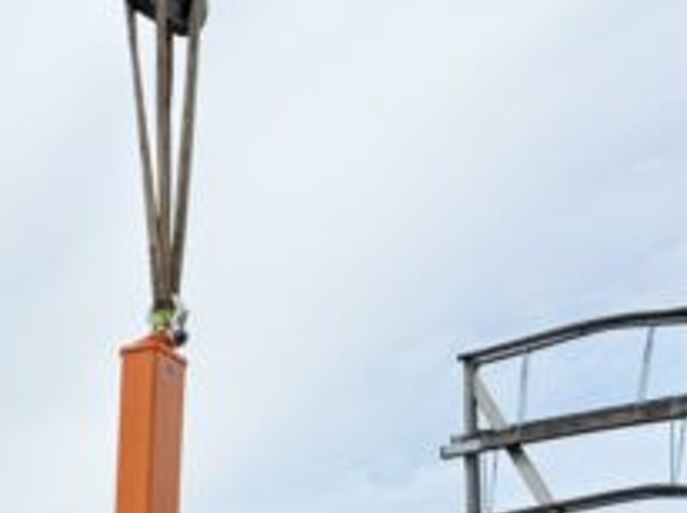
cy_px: 883
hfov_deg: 18.8
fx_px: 2002
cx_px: -33
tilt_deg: +2.4
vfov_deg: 13.3
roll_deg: +3.6
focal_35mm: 101
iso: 50
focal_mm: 5.96
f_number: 1.6
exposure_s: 1/3831
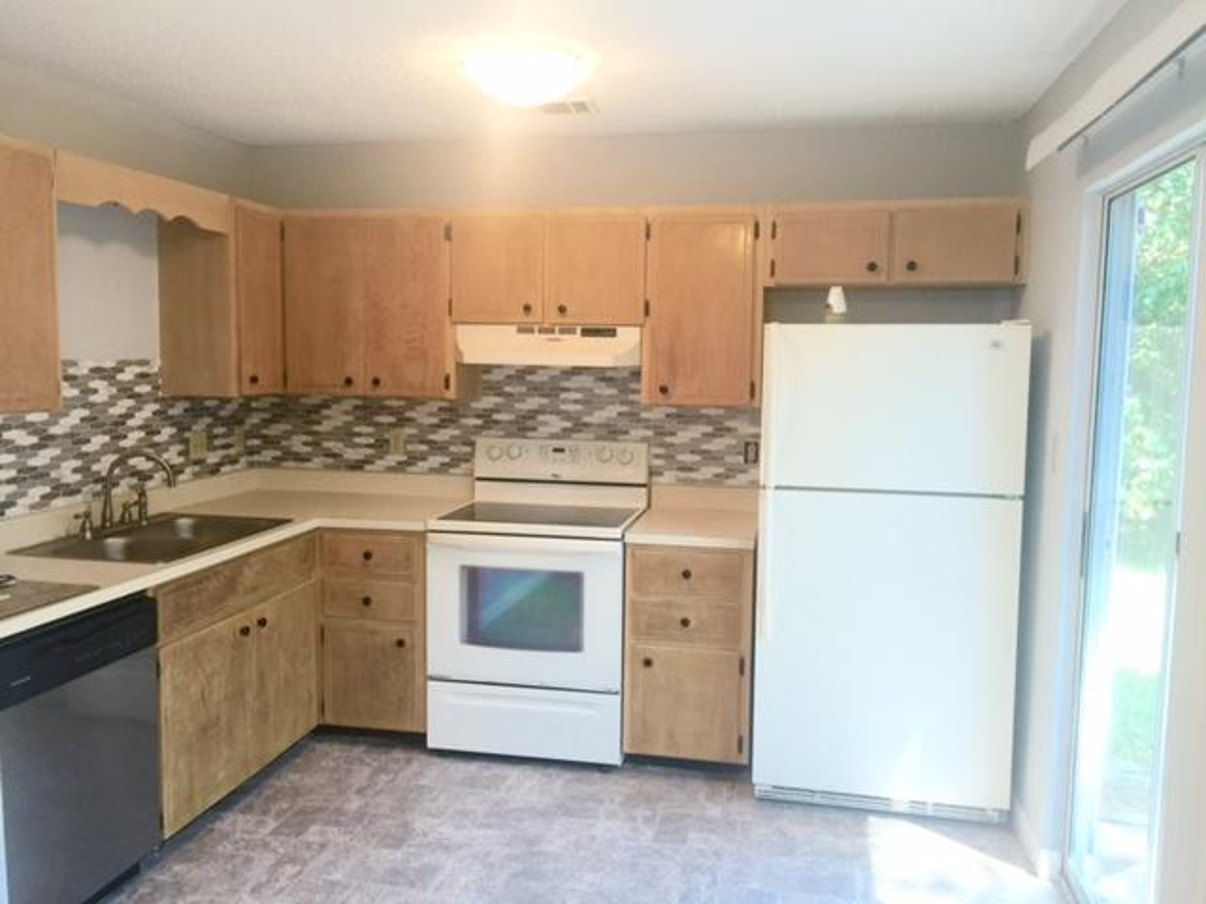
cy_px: 452
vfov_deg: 48.2
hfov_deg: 61.7
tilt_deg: -4.0
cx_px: 603
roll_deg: -2.4
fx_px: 1010
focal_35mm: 29
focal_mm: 4.15
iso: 32
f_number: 2.2
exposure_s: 1/30
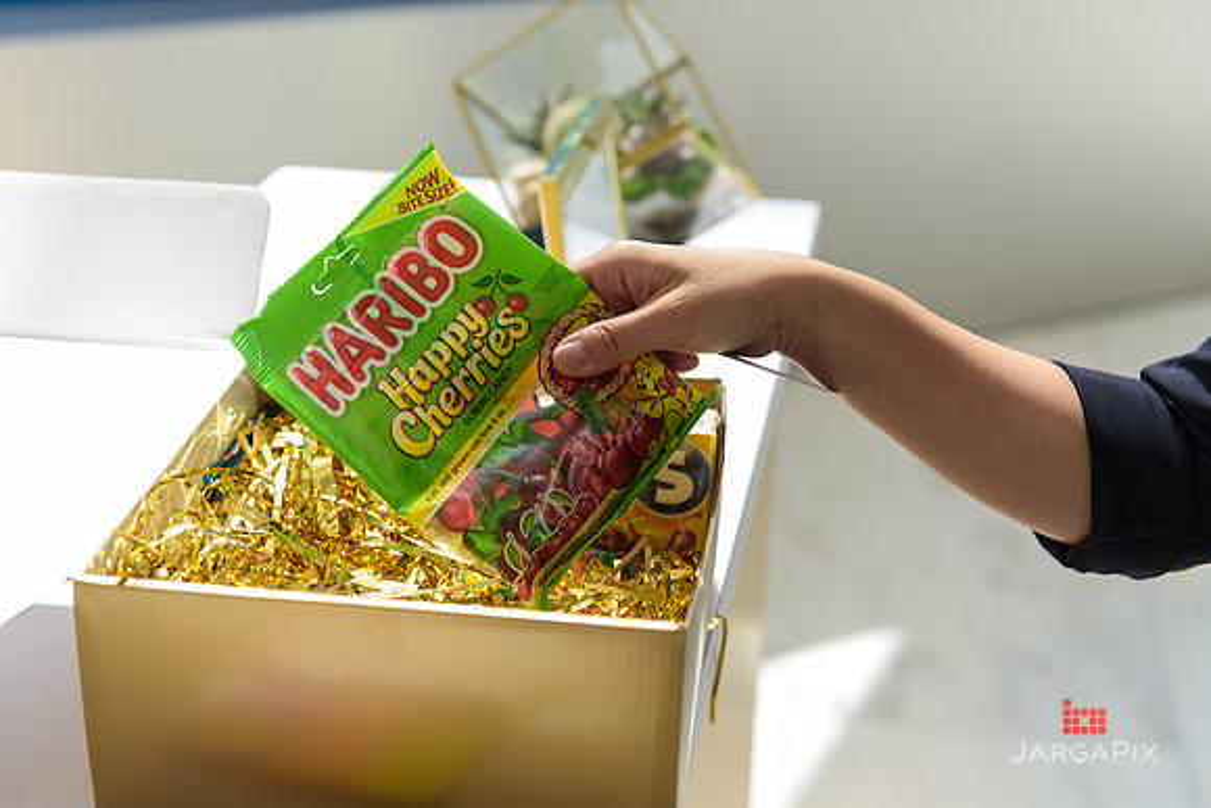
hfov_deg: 36.2
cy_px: 404
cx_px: 606
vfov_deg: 24.6
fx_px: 1850
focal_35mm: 55
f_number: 3.2
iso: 200
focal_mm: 55
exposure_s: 1/640
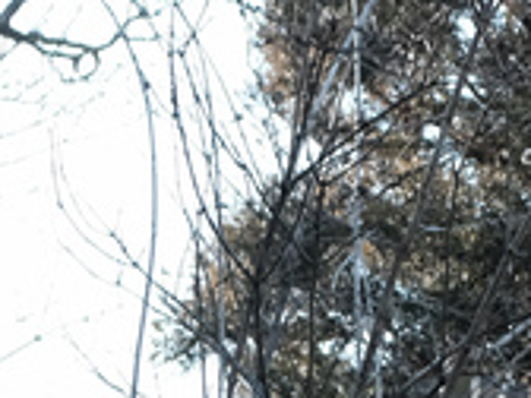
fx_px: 3068
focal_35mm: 200
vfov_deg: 7.4
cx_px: 1365
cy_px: 343
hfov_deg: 8.8
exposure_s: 1/240
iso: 200
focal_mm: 23
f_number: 4
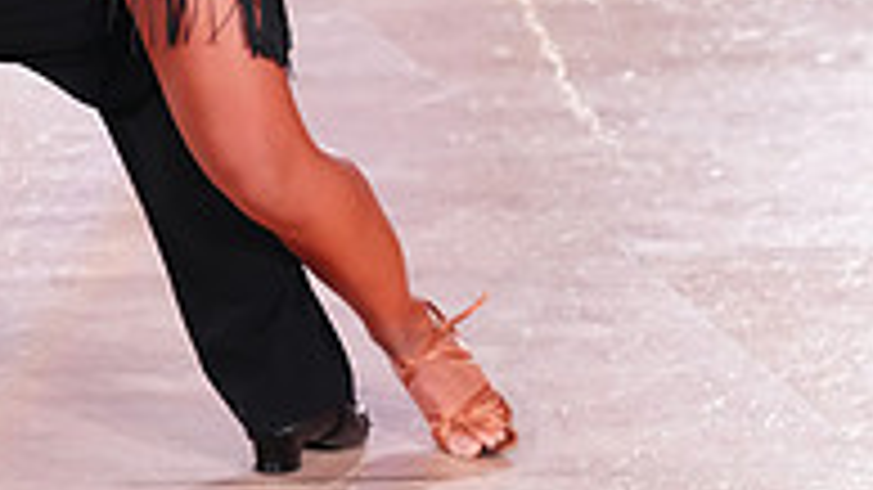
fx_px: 10645
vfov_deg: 2.6
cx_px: 56
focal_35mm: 460
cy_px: -166
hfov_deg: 4.7
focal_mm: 147
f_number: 3.5
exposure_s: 1/500
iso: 3200
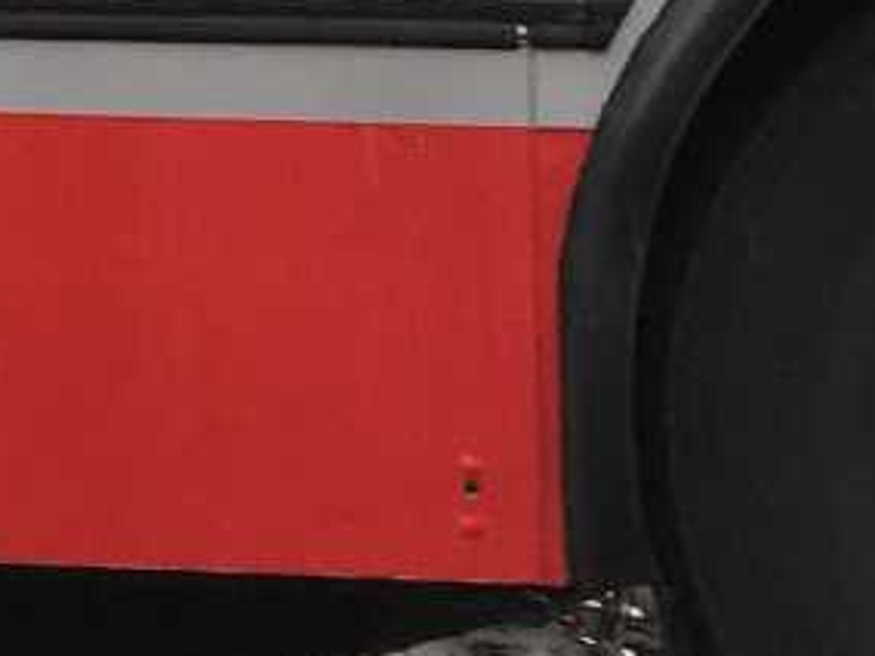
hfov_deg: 8.6
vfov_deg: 6.8
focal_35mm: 209
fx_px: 5283
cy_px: -801
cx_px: -1223
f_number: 2.2
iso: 25
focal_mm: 4.15
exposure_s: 1/348
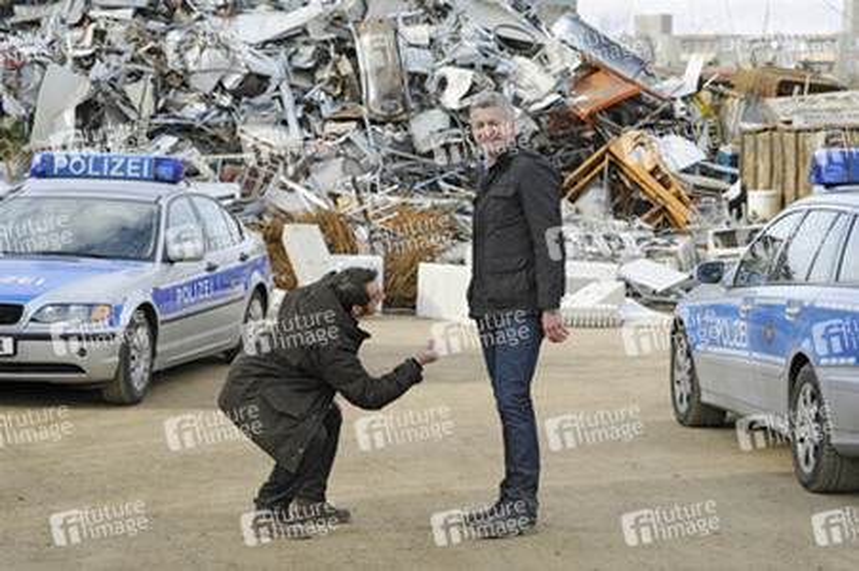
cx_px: 430
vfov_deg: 13.7
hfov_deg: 20.4
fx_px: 2384
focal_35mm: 100
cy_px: 286
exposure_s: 1/320
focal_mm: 100
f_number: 9
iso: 320
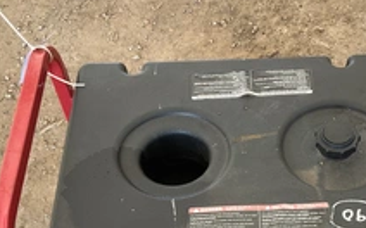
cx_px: 252
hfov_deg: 34.7
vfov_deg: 21.5
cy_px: 231
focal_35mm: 58
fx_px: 578
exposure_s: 1/122
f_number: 1.8
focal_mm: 3
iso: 50
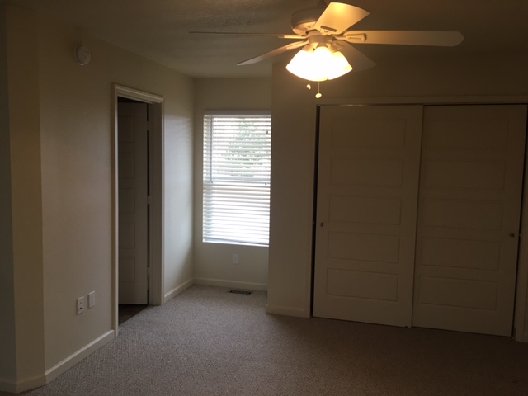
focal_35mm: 29
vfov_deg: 48.2
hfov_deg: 61.7
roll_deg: -0.7
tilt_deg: -6.0
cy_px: 198
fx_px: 442
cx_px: 264
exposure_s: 1/30
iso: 40
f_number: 2.2
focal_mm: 4.15
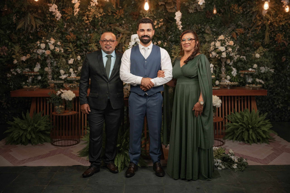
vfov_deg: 32.6
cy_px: 96
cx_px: 145
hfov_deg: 47.4
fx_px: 330
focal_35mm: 41
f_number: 2.8
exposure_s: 1/200
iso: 640
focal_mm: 41
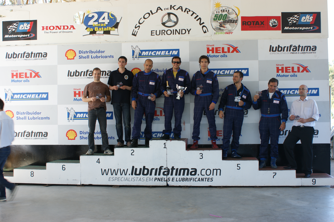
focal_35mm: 42
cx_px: 167
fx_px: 389
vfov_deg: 31.9
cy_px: 111
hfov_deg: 46.4
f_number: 4.5
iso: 125
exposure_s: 1/50
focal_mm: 28
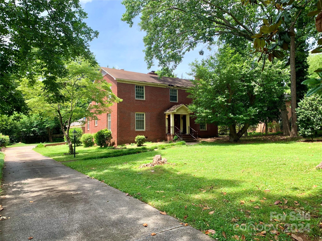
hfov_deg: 67.3
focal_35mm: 26
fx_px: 242
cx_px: 161
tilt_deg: +3.4
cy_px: 120
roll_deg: +0.2
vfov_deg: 53.1
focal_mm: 4.25
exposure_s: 1/558
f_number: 1.8
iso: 25
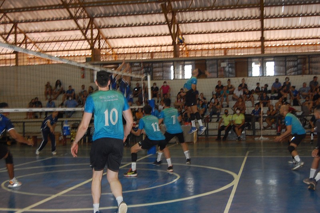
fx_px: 466
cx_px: 160
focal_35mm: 52
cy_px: 106
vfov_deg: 25.7
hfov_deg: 37.9
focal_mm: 35
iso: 720
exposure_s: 1/60
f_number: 4.8
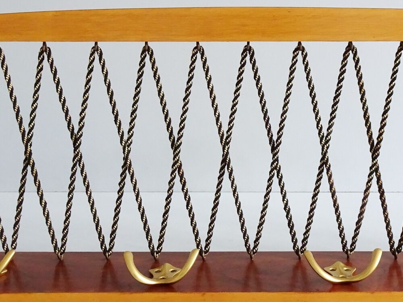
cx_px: 255
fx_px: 559
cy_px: 126
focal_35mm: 48
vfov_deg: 30.2
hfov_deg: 39.4
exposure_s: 1/30
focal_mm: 4.1
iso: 320
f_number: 3.5
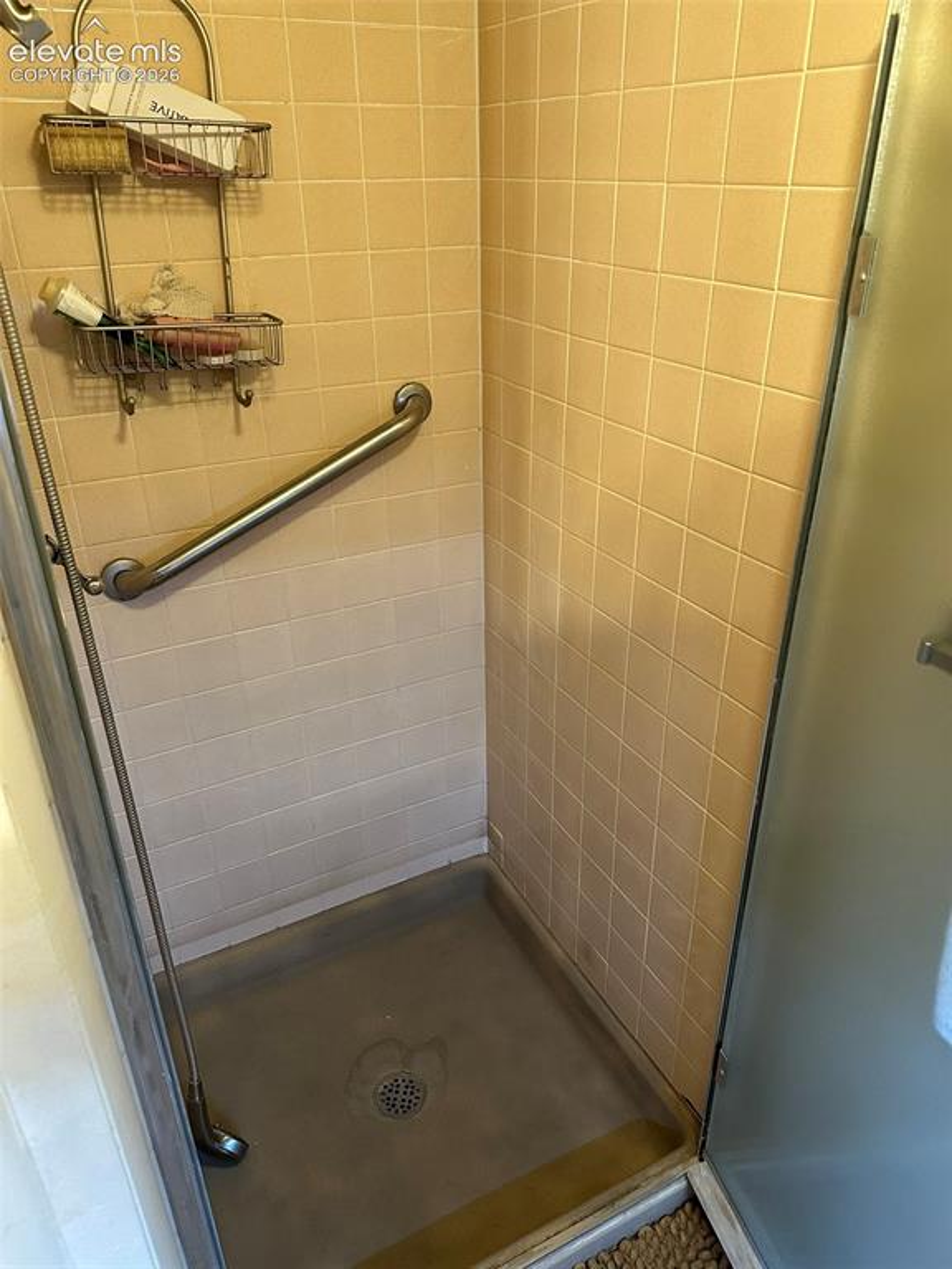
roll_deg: +0.6
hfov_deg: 56.8
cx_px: 476
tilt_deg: -27.2
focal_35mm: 24
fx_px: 880
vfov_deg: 71.6
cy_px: 634
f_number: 1.78
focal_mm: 6.86
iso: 320
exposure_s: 1/60
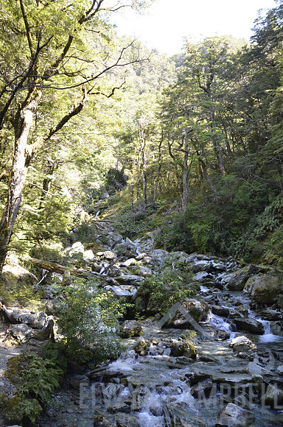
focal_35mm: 27
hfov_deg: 47.7
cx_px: 142
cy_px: 214
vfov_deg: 67.5
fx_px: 320
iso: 400
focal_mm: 18
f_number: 5
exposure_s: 1/100
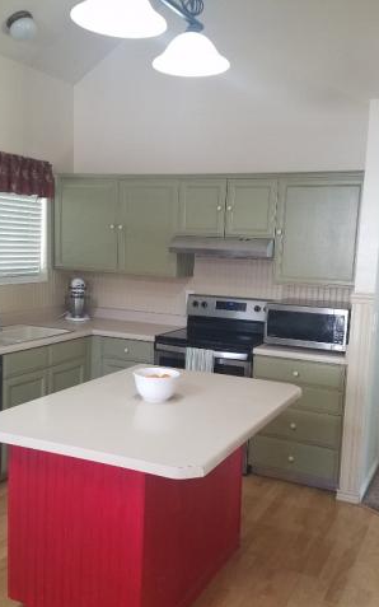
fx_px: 612
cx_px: 186
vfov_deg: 52.8
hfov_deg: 34.4
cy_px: 304
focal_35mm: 37
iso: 200
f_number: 1.7
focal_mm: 4.2
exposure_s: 1/60
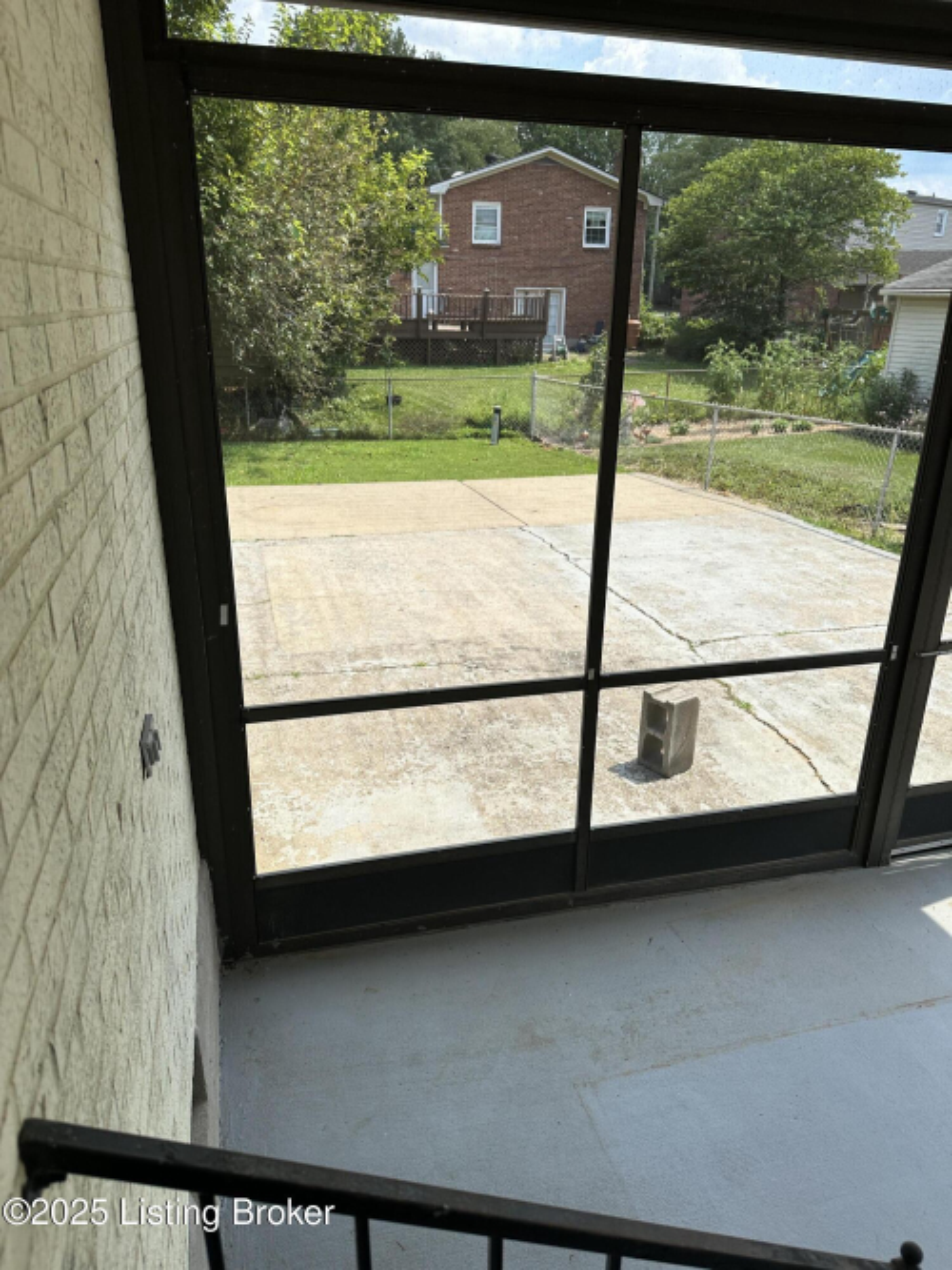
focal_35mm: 24
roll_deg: -1.0
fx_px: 880
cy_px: 635
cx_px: 476
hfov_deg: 56.8
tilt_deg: -19.4
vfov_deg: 71.6
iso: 80
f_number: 1.78
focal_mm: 6.86
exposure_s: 1/2525
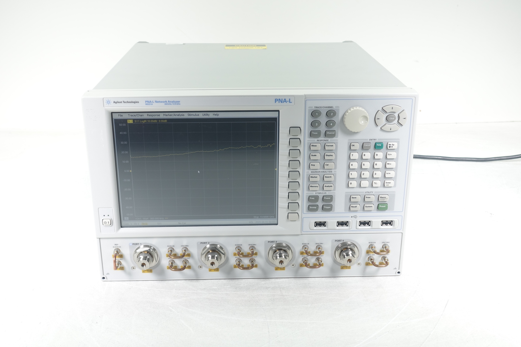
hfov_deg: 46.4
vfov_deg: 31.9
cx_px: 260
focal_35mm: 42
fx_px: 608
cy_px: 174
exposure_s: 1/80
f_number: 3.5
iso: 125
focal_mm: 15.52
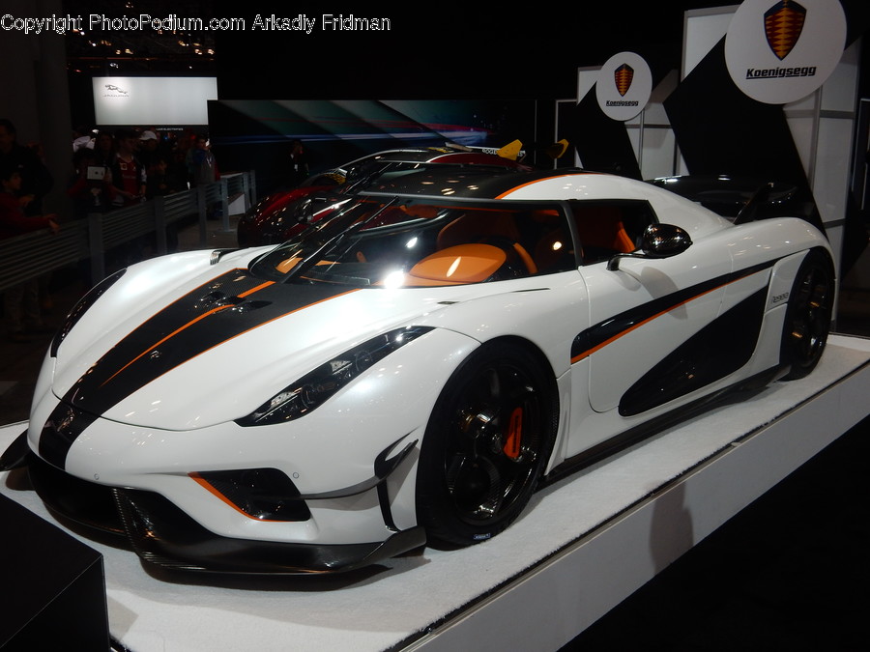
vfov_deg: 39.7
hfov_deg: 51.4
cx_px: 435
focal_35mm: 36
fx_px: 905
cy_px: 326
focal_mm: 6.4
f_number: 4
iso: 125
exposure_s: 1/100
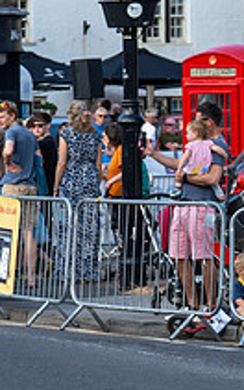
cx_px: -261
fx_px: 3222
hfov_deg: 4.3
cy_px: 177
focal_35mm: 303
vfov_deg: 6.9
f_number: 4
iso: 160
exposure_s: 1/1000
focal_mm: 108
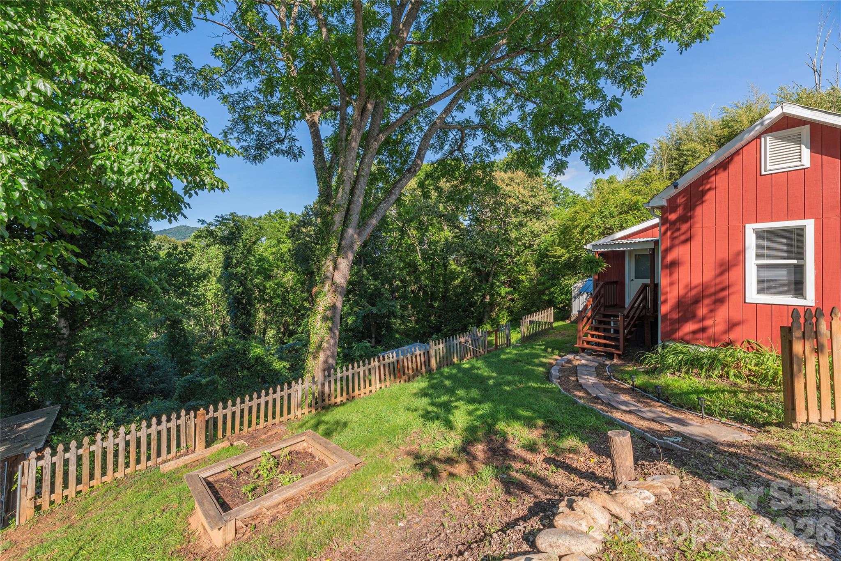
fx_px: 327
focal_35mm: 14
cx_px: 420
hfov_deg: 104.2
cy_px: 280
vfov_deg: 81.2
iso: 320
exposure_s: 1/500
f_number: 8
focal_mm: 14
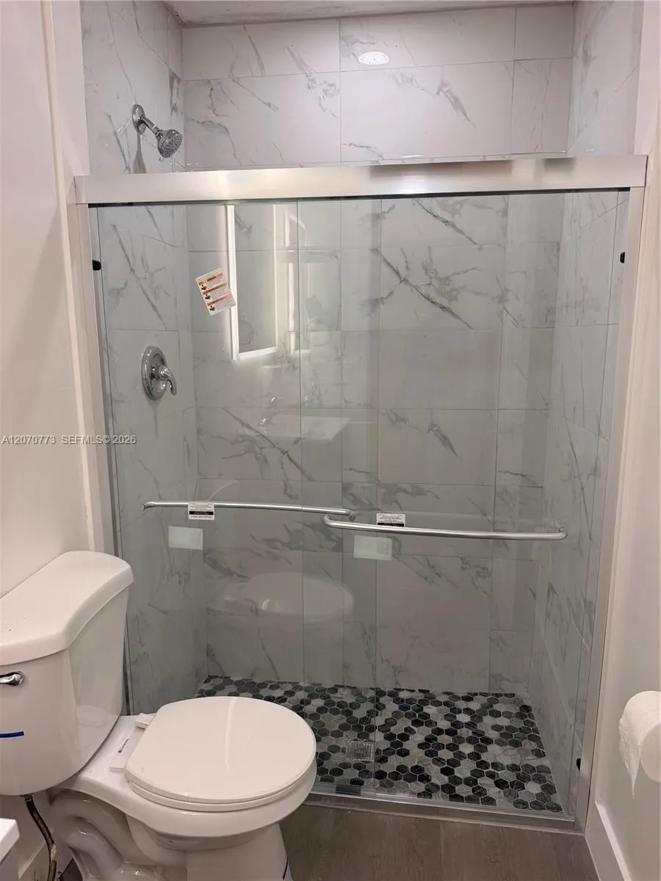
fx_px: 611
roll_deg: -0.1
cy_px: 440
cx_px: 330
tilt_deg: -12.5
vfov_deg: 71.6
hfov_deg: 56.8
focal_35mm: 24
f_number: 1.78
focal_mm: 6.76
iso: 64
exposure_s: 1/119
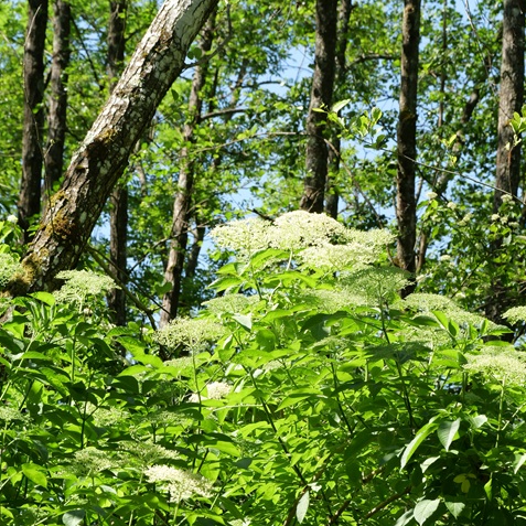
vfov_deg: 9.8
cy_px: 404
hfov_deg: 9.8
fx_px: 3060
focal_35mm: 178
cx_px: 322
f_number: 8
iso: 160
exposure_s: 1/125
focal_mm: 60
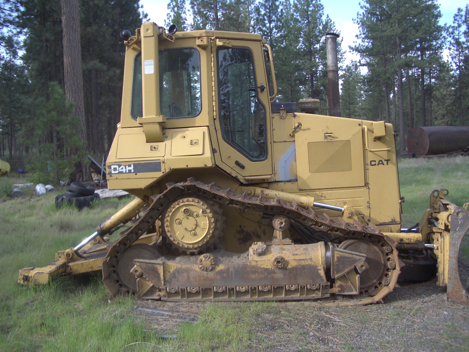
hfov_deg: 52.6
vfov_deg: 40.7
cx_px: 234
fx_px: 474
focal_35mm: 35
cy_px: 176
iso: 50
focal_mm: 5.8
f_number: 2.6
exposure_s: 1/250
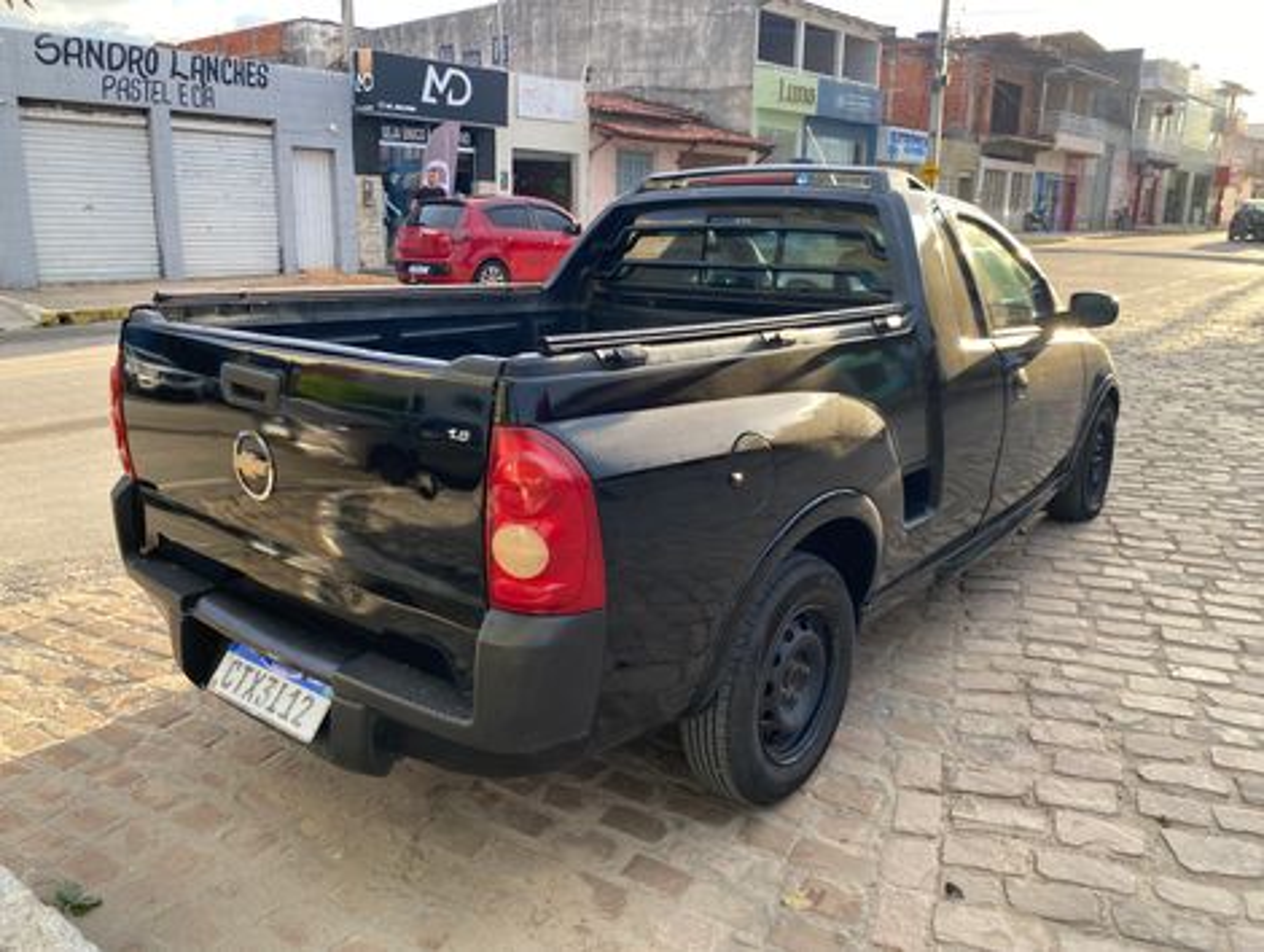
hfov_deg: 67.2
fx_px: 951
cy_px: 476
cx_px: 632
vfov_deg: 53.2
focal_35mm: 26
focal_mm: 4.25
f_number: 1.8
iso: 40
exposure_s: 1/121
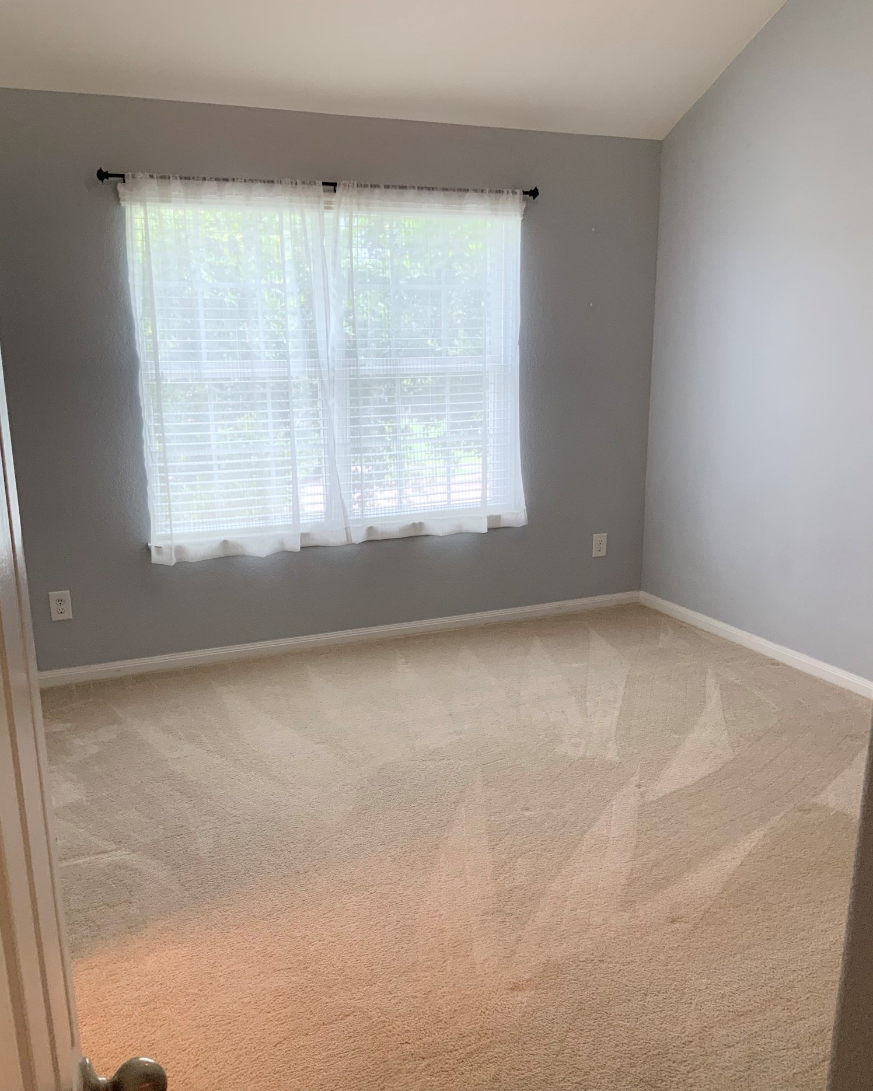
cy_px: 590
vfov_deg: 57.1
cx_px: 436
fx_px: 1001
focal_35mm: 31
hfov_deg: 47.1
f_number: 1.8
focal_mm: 3
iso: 64
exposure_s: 1/120
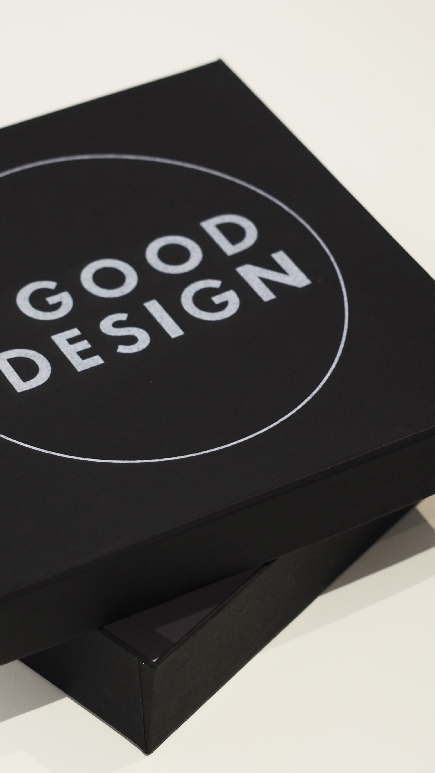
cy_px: 388
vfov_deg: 18.3
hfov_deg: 10.3
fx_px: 2399
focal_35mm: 117
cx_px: 87
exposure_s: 1/40
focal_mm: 40
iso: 400
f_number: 2.8
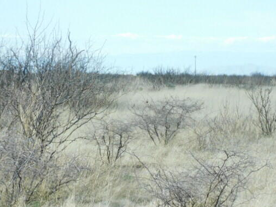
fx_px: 1818
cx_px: 156
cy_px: 96
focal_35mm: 228
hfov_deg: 8.7
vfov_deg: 6.5
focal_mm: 32.2
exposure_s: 1/320
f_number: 5.3
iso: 125
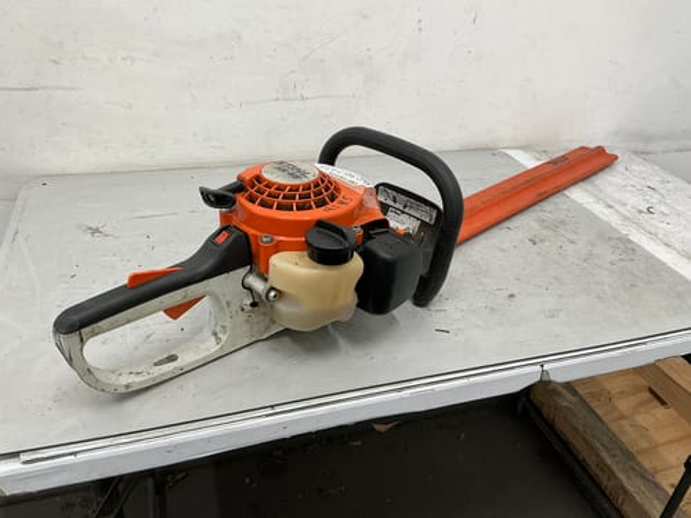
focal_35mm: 28
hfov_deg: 63.4
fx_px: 559
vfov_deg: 49.7
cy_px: 259
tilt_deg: -31.9
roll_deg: -3.6
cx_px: 346
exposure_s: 1/50
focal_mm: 3
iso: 40
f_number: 1.8
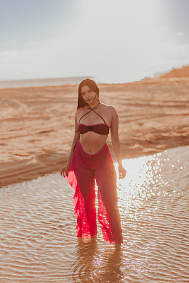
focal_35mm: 58
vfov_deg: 34.5
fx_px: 457
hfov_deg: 23.4
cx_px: 94
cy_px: 142
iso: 100
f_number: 1.4
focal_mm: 58
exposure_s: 1/5000
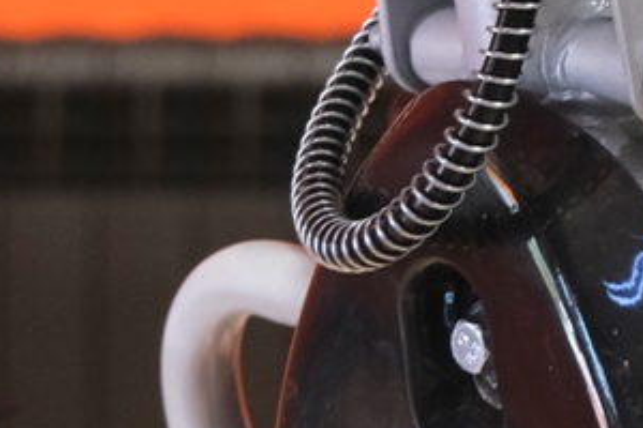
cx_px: 1284
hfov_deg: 6.9
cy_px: -119
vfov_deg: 4.8
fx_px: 5144
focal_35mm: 288
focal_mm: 35.8
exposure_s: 1/100
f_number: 4
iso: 2000
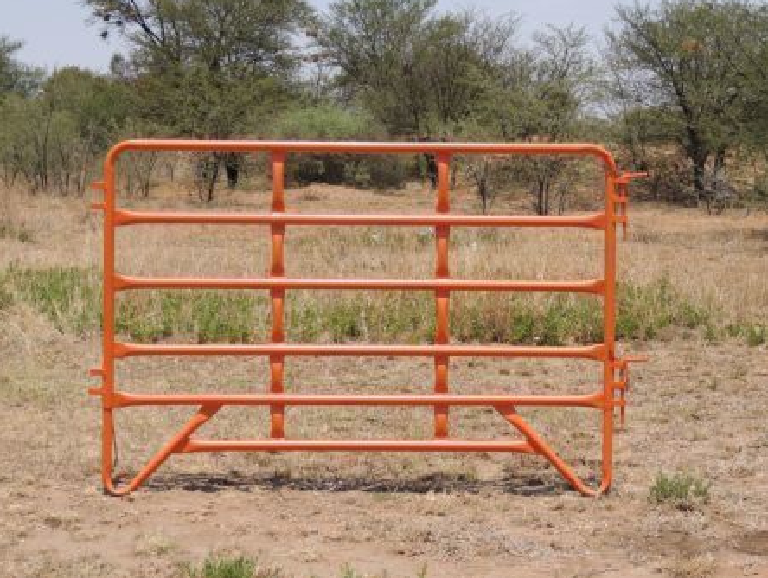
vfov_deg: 19.4
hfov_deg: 25.6
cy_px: 287
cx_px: 386
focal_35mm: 76
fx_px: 1688
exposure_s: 1/800
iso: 100
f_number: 3.9
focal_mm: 13.3
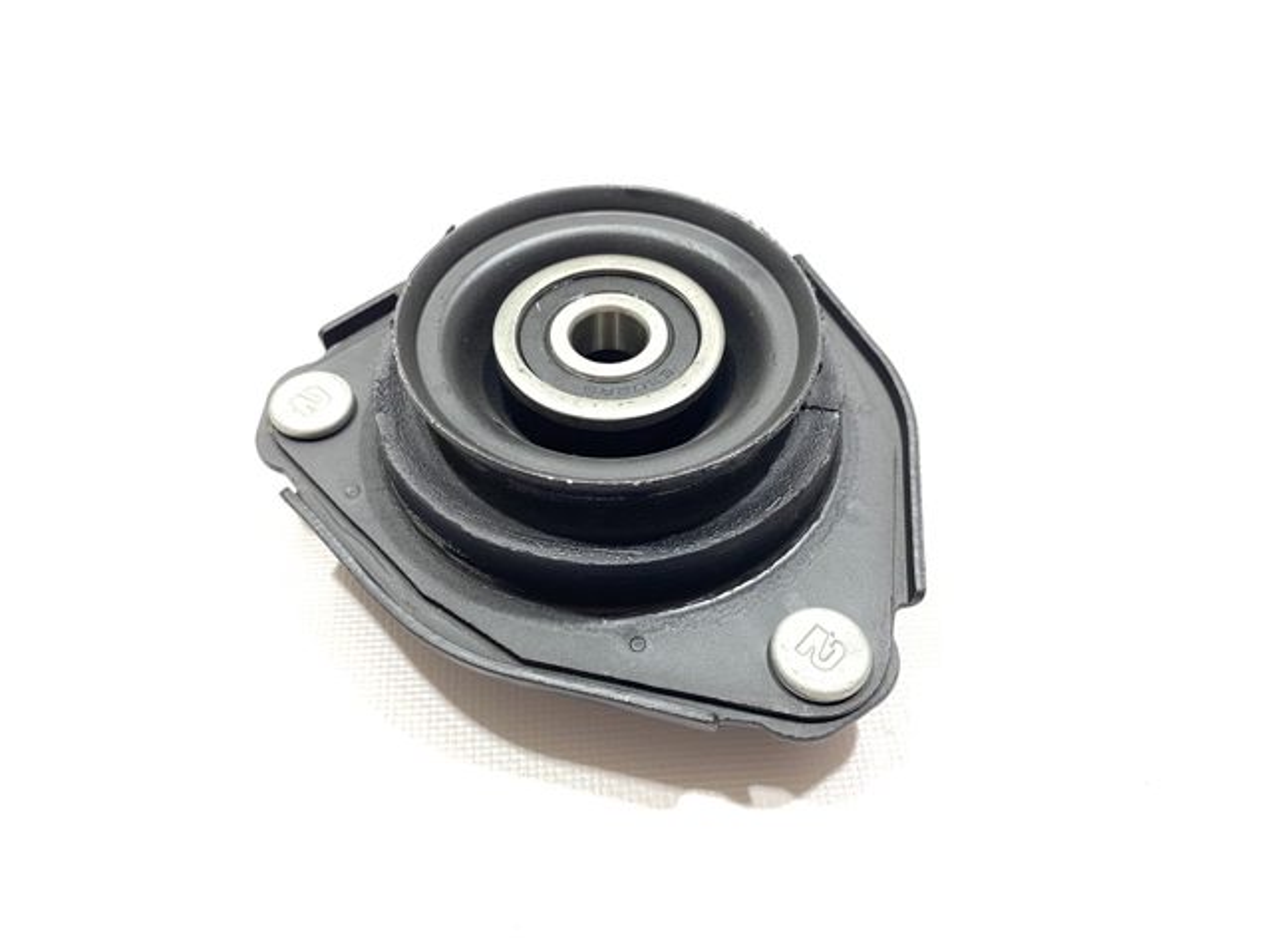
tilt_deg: -53.5
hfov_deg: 67.3
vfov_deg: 53.0
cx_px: 636
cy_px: 476
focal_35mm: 26
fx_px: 955
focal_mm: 4.25
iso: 80
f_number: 1.8
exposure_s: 1/50
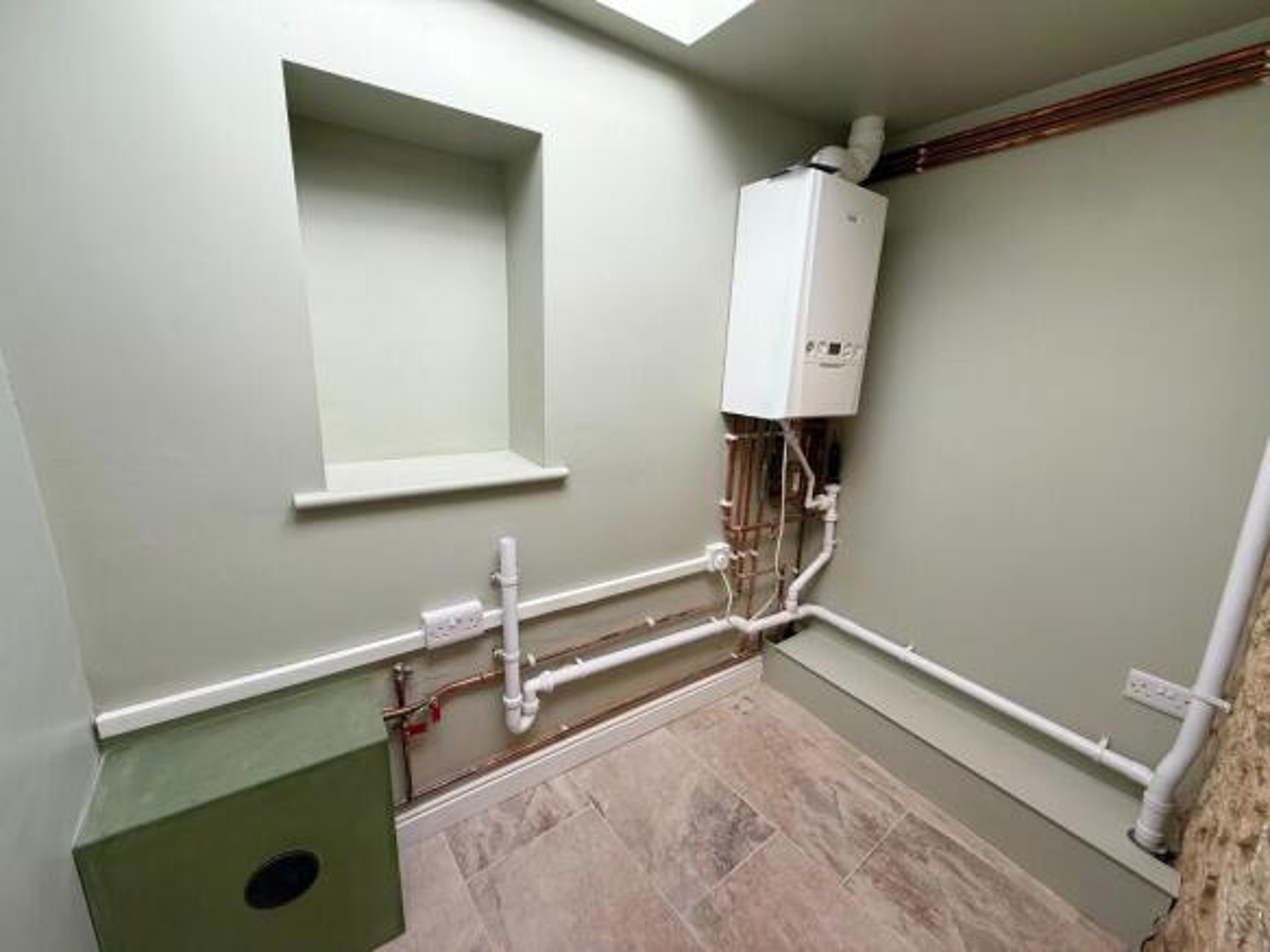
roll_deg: -1.7
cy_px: 476
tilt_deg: -13.4
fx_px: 514
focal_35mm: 14
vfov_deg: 85.7
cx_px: 635
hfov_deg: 102.1
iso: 50
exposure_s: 1/141
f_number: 2.2
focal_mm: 2.22
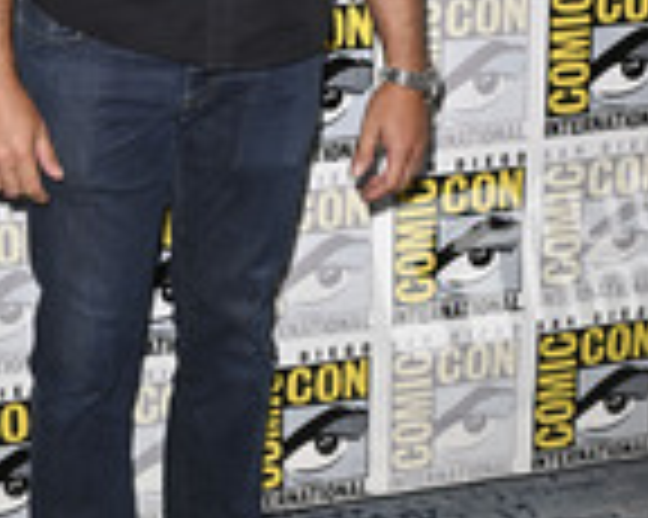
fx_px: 1744
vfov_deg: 16.6
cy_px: 27
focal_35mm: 91
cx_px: 194
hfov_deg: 20.9
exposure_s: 1/250
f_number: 4.5
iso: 1250
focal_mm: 35
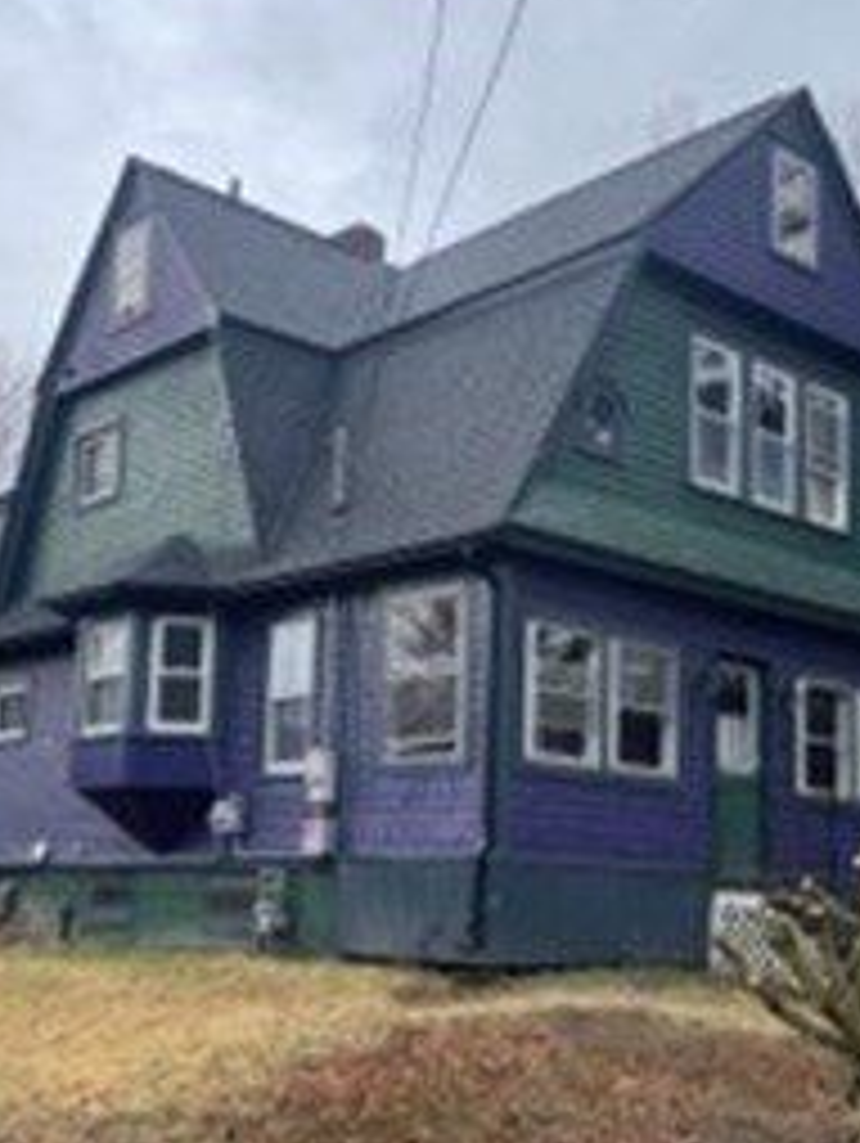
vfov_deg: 40.9
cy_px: 724
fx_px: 1521
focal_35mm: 46
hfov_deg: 31.5
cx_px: 500
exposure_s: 1/428
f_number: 1.6
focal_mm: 4.2
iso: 32
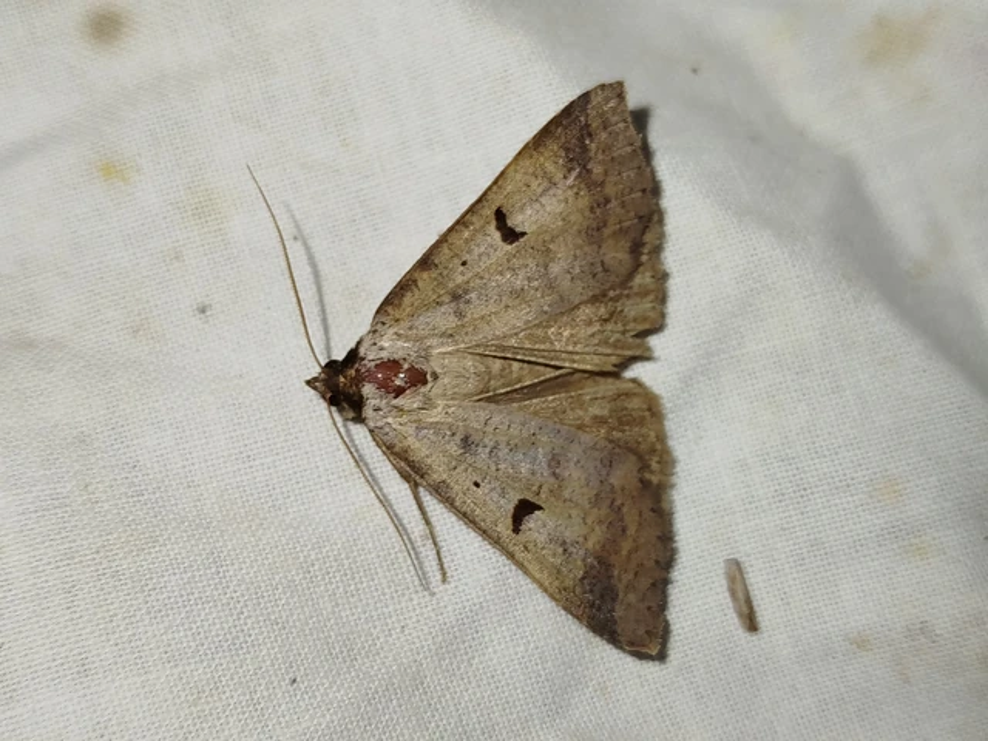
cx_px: 494
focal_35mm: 48
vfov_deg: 30.3
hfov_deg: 39.7
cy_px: 370
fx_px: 1370
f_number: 1.7
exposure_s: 1/50
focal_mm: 5.31
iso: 64
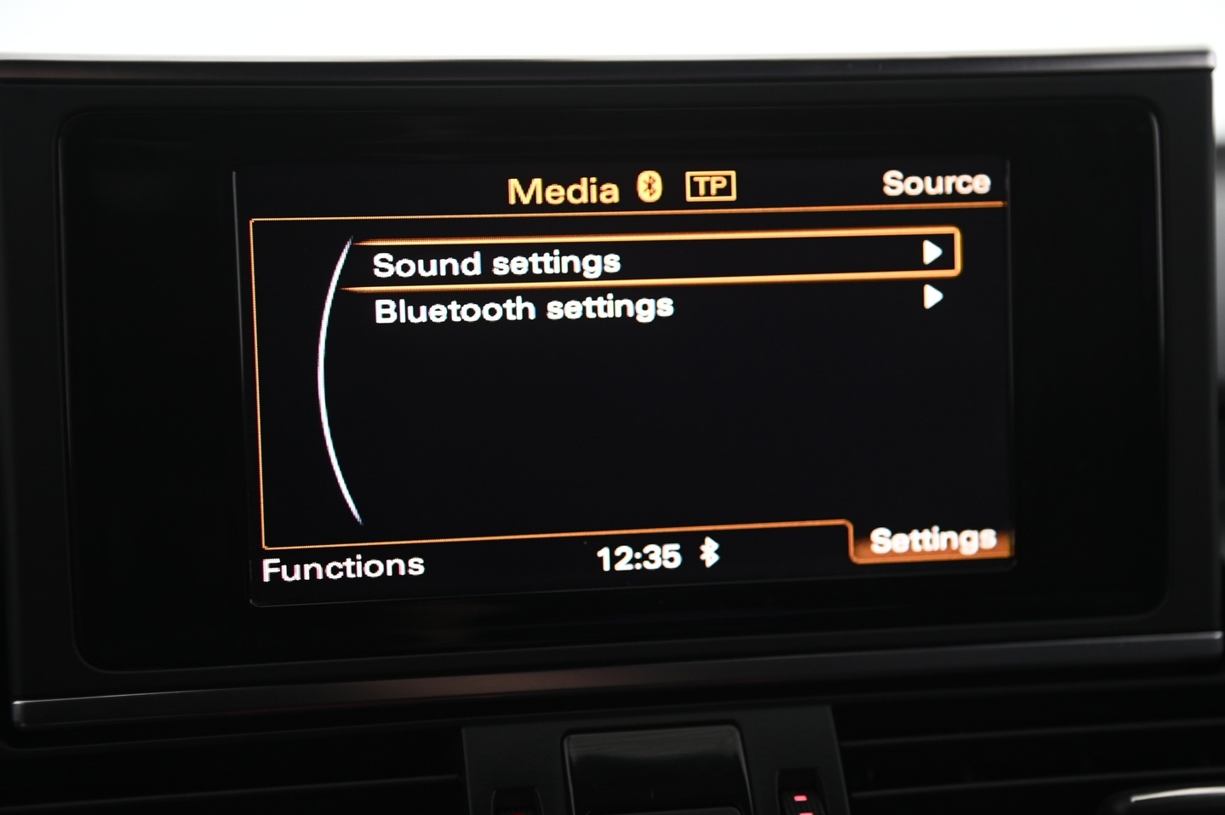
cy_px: 441
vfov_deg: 17.2
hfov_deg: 25.7
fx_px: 2686
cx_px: 630
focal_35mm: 79
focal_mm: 70
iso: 1000
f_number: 4
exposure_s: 1/20
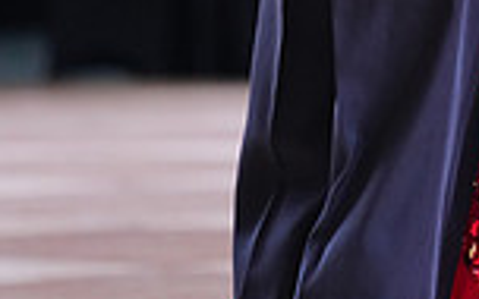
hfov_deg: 3.3
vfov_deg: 2.1
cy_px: -176
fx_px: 8316
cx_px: 600
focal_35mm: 637
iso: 2000
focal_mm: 164
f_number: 2.8
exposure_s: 1/500
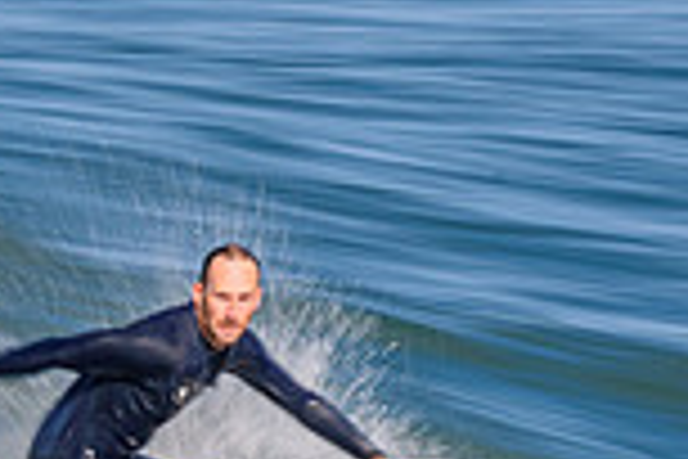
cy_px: 632
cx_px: 301
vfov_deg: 0.5
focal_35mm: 2842
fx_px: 54310
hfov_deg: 0.7
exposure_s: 1/20
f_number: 18
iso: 100
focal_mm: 500
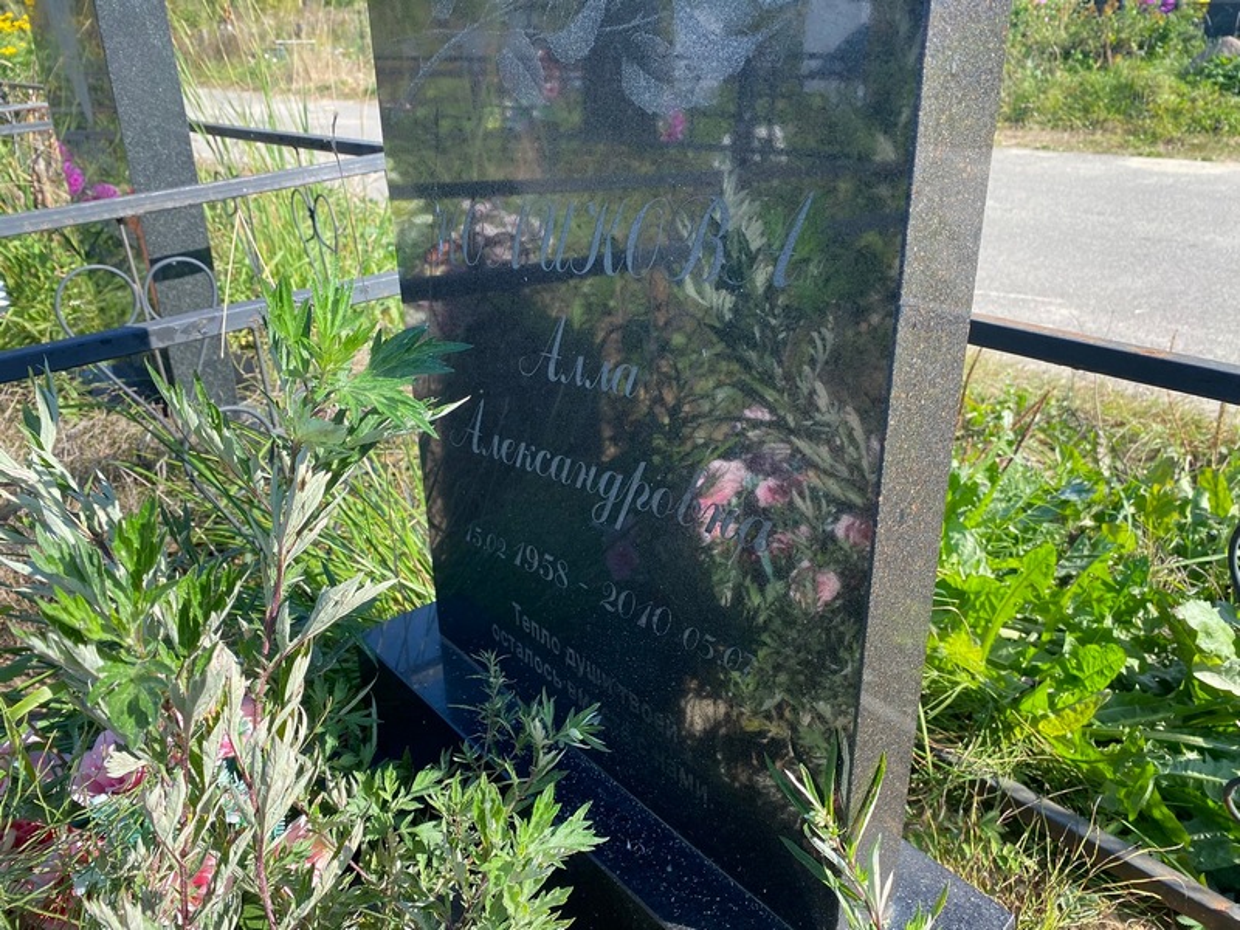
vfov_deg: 53.1
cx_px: 620
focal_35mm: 26
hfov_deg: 67.3
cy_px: 465
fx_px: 931
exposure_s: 1/576
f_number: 1.8
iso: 32
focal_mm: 4.25
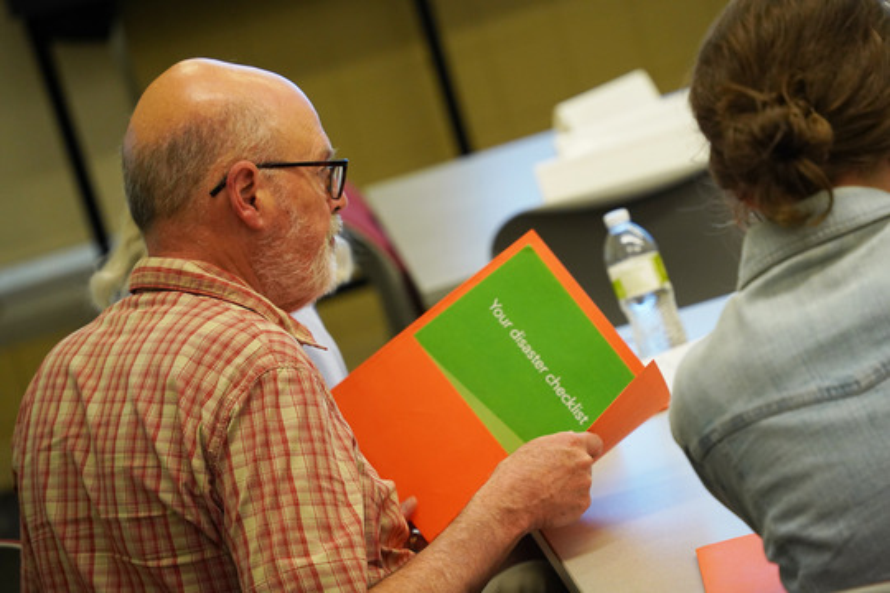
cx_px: 445
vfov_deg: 8.8
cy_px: 296
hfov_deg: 13.2
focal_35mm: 156
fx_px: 3856
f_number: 5.6
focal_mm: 156
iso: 3200
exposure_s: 1/160
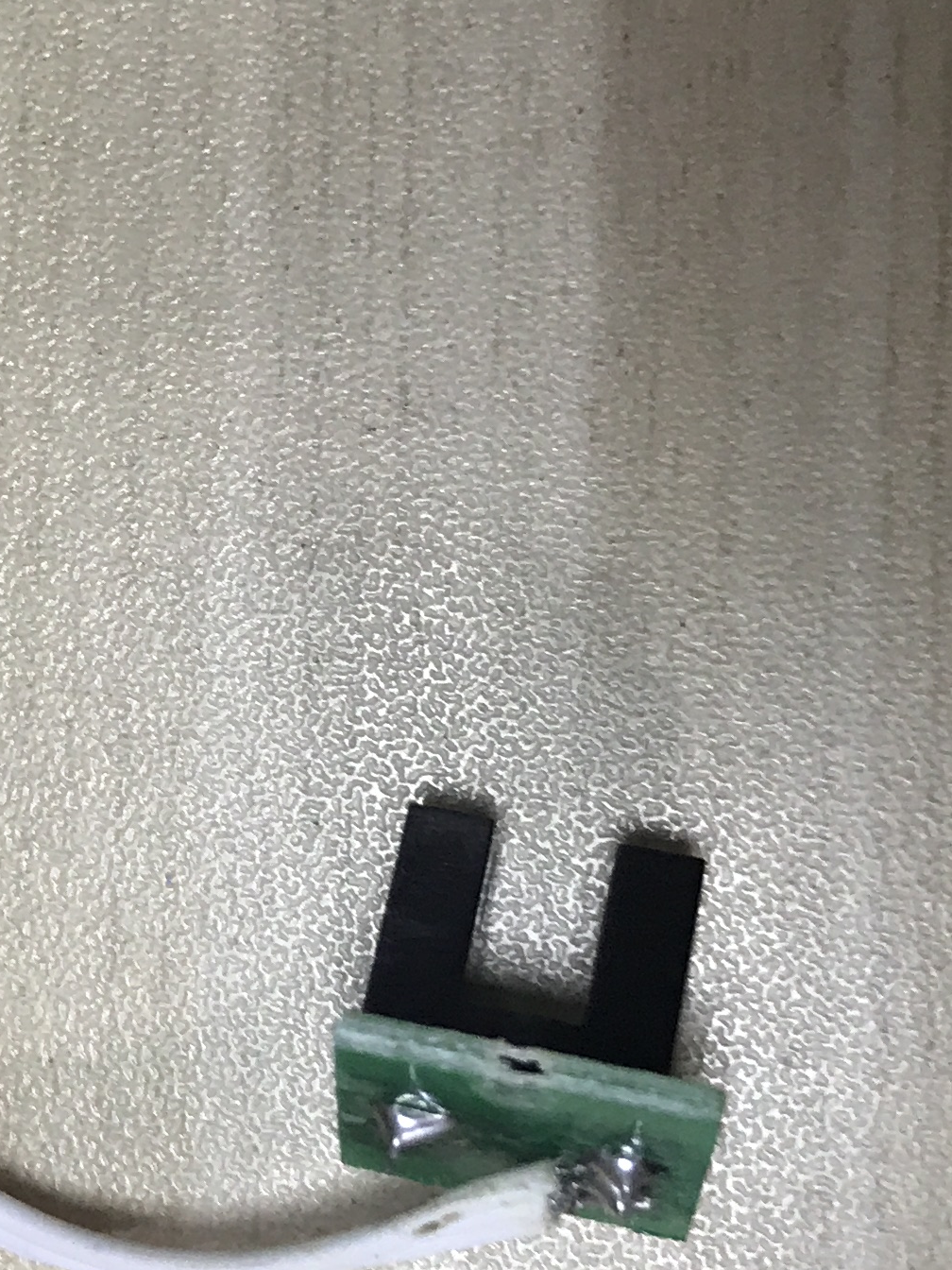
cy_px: 431
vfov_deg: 23.2
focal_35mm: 84
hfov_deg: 17.6
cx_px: 374
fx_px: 3080
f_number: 1.8
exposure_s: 1/20
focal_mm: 3.99
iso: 40
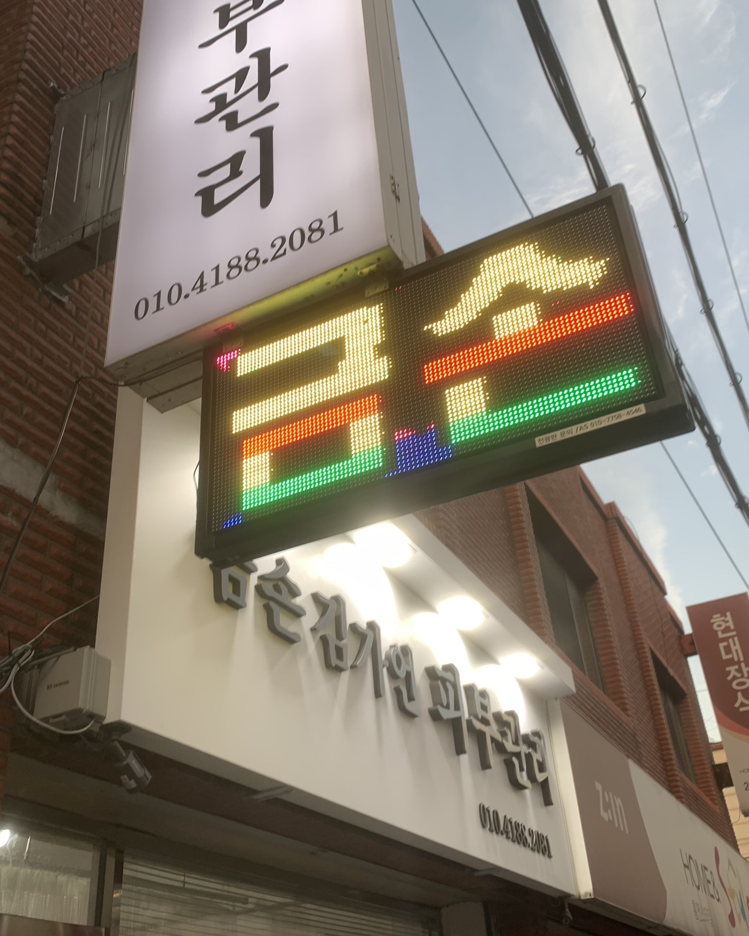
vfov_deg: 52.8
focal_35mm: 34
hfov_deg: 43.3
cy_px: 469
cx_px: 361
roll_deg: +3.5
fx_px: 942
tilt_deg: +34.3
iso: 25
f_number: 1.8
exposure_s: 1/120
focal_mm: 4.25
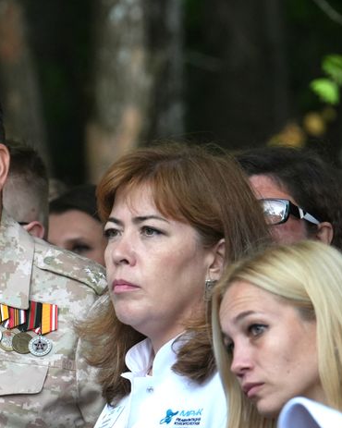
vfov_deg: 4.6
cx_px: 99
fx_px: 5381
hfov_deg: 3.6
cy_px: 214
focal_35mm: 425
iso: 1250
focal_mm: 200
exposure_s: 1/200
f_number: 6.3
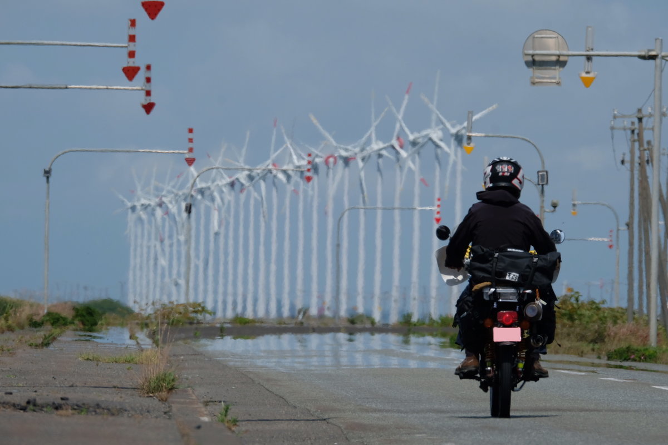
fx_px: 9667
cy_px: 222
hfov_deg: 4.0
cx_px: 334
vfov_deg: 2.6
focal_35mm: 521
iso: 200
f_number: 13
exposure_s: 1/350
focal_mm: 347
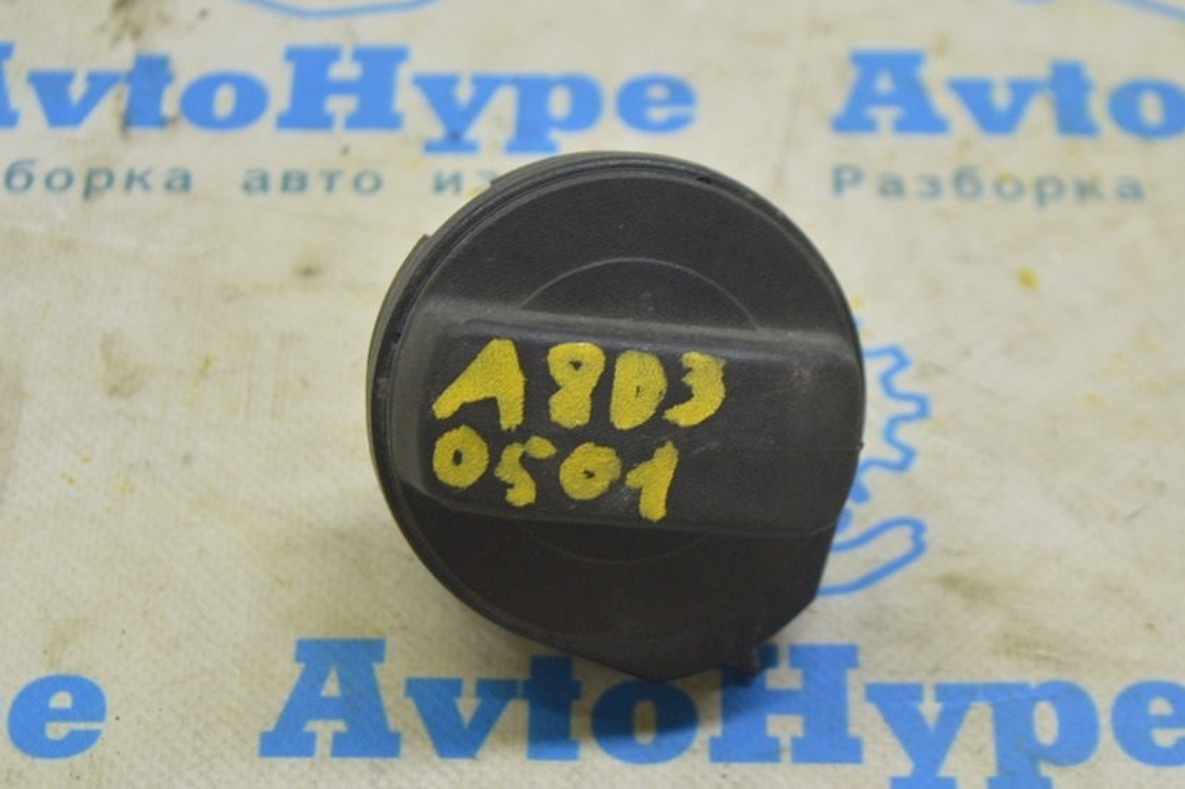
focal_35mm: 102
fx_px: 3343
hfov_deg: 20.1
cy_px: 394
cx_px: 588
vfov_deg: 13.5
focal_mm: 55
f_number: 5.6
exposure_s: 1/20
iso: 400
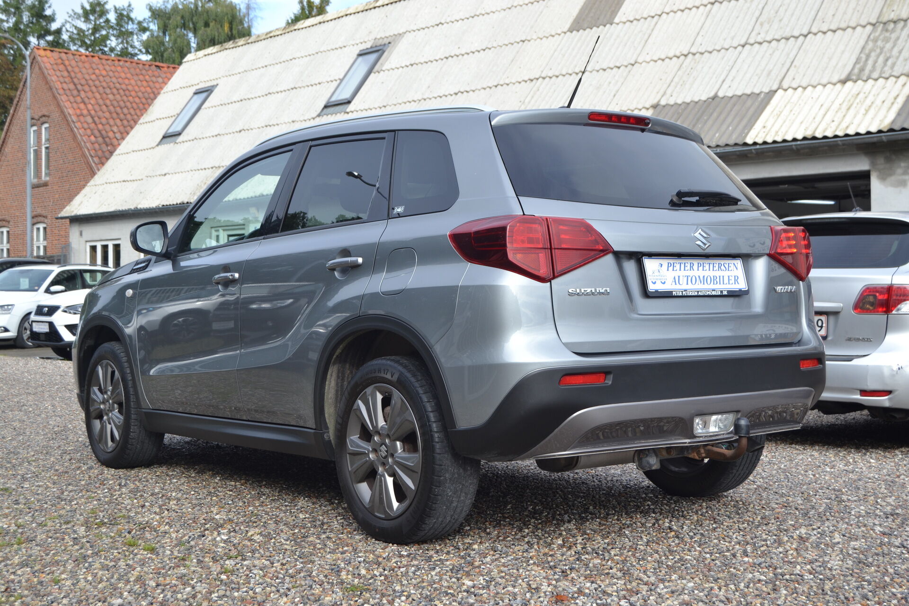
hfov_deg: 42.3
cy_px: 303
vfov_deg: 28.9
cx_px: 454
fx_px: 1174
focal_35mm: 46
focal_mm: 31
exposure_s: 1/160
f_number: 6.3
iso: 100
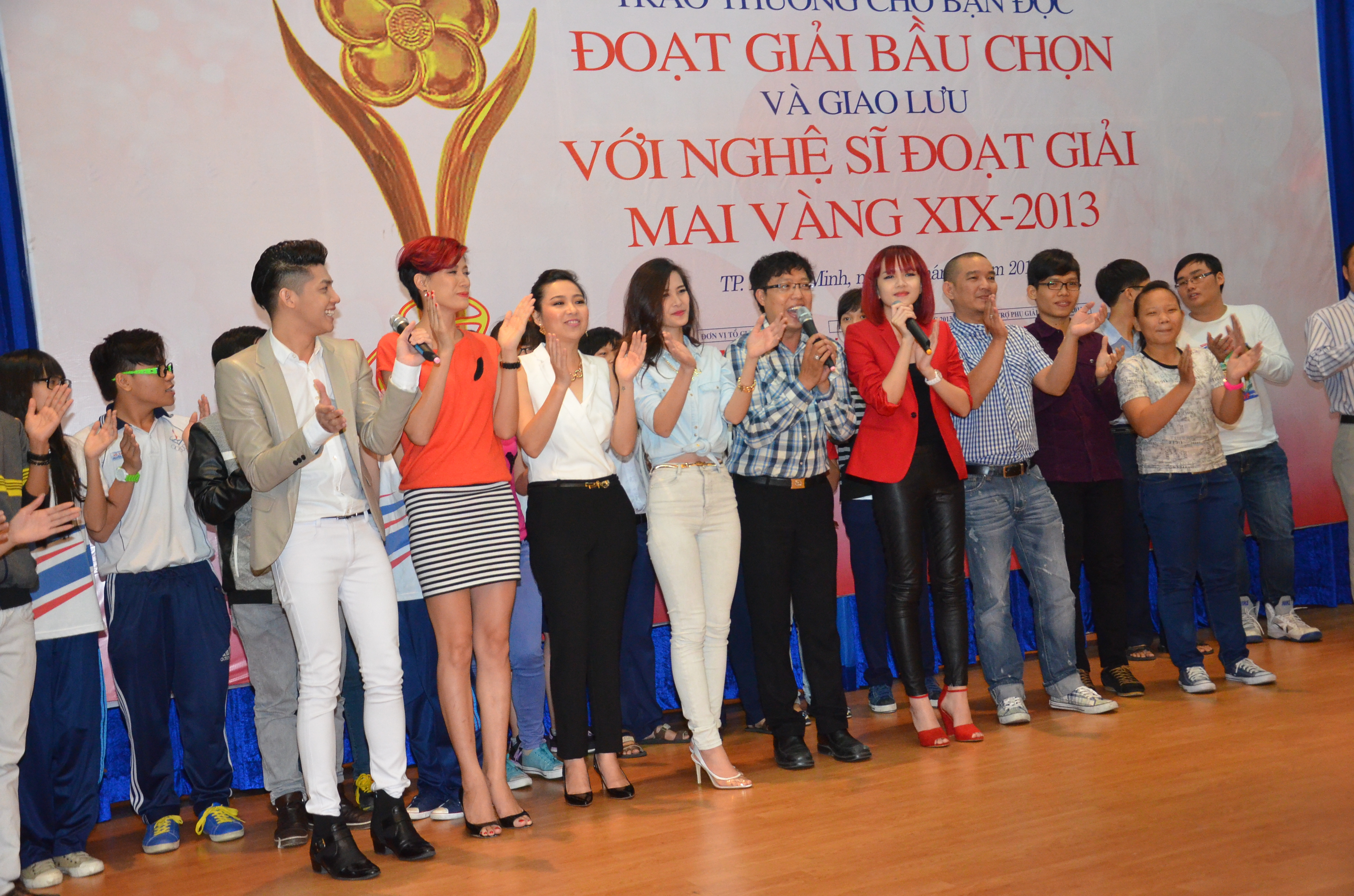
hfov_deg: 49.6
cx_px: 677
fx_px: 1464
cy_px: 448
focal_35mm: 39
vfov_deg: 34.1
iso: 2500
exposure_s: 1/160
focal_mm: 26
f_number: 4
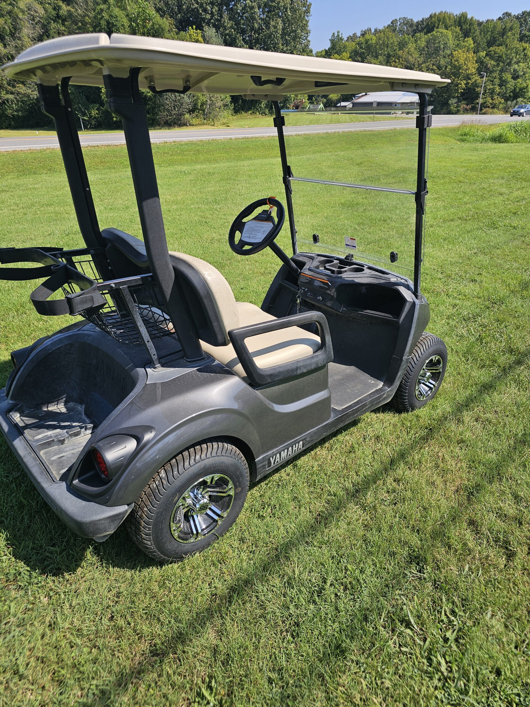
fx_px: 470
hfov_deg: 58.9
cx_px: 265
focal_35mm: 23
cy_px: 354
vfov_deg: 73.9
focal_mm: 6.3
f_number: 1.7
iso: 10
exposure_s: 1/559
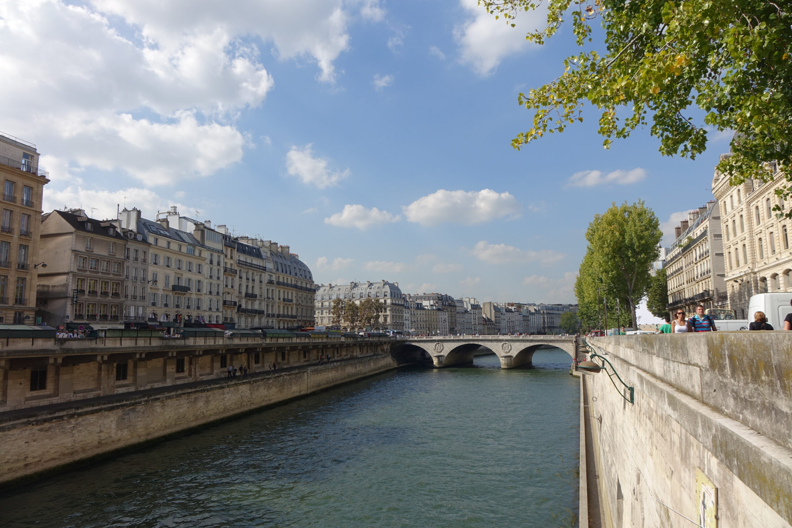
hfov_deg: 73.7
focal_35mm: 24
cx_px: 396
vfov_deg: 53.1
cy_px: 264
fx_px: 528
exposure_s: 1/800
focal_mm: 8.8
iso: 125
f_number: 4.5
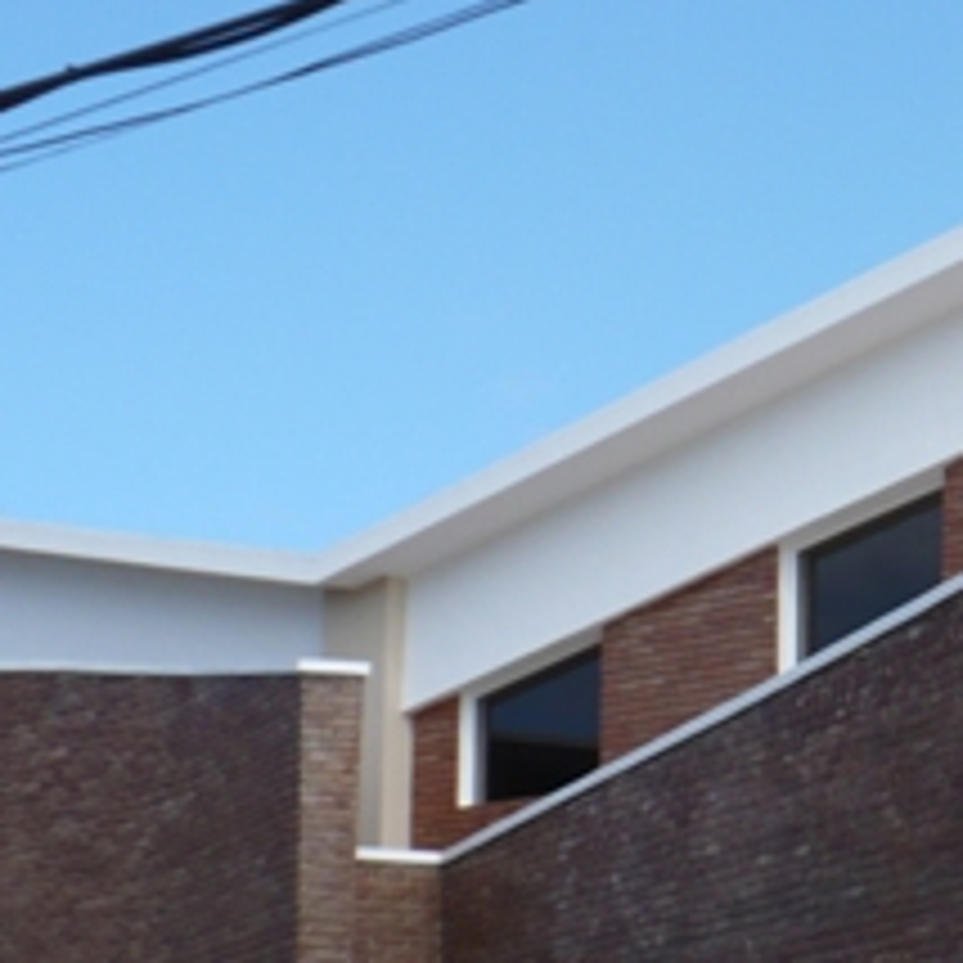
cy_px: 765
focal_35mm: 127
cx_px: 1323
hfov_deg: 13.2
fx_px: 3997
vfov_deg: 13.7
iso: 100
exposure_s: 1/1000
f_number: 3
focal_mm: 7.9
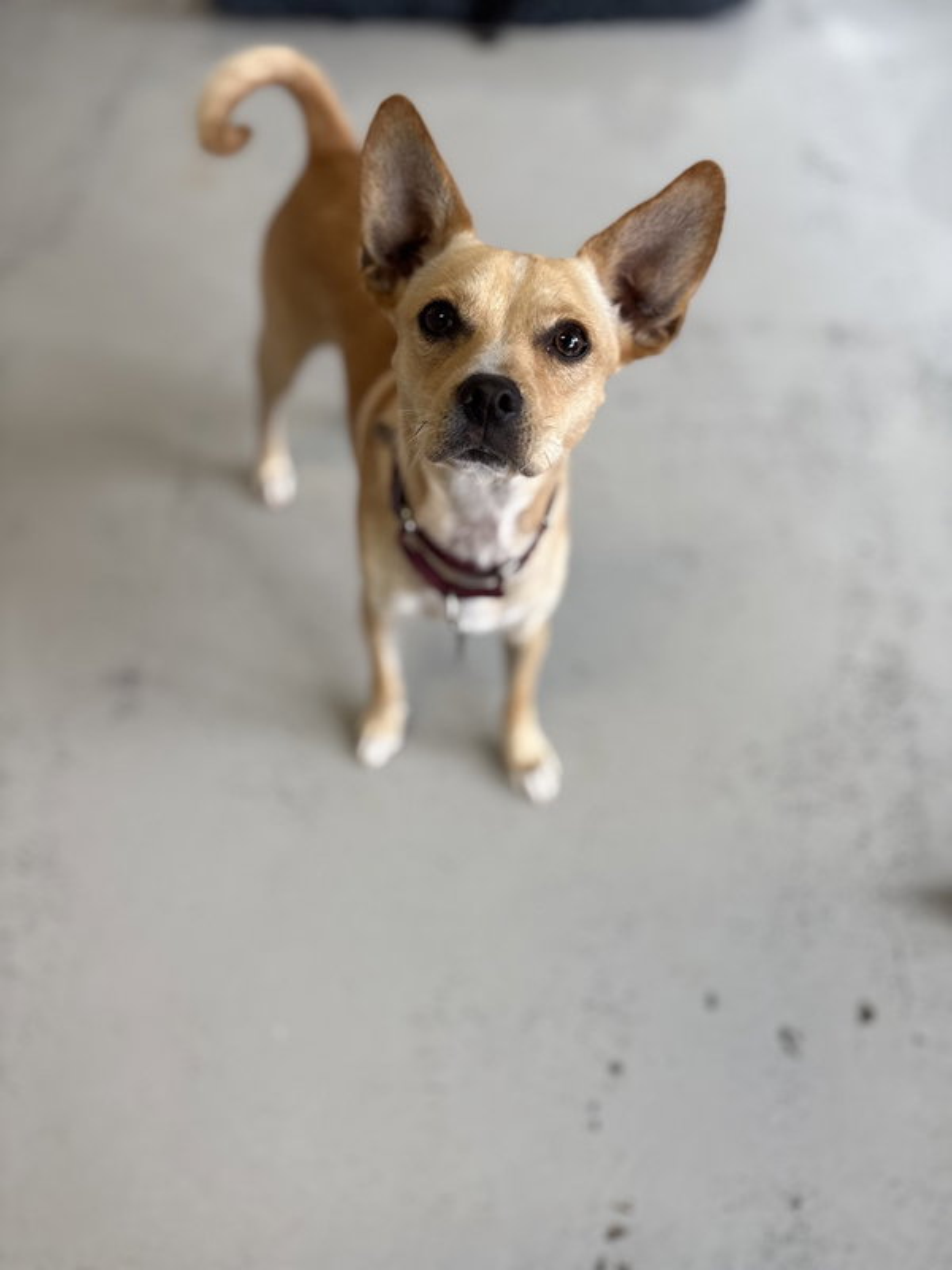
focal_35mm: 26
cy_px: 635
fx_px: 953
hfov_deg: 53.1
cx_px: 476
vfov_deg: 67.3
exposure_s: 1/121
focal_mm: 5.96
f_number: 1.6
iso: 64
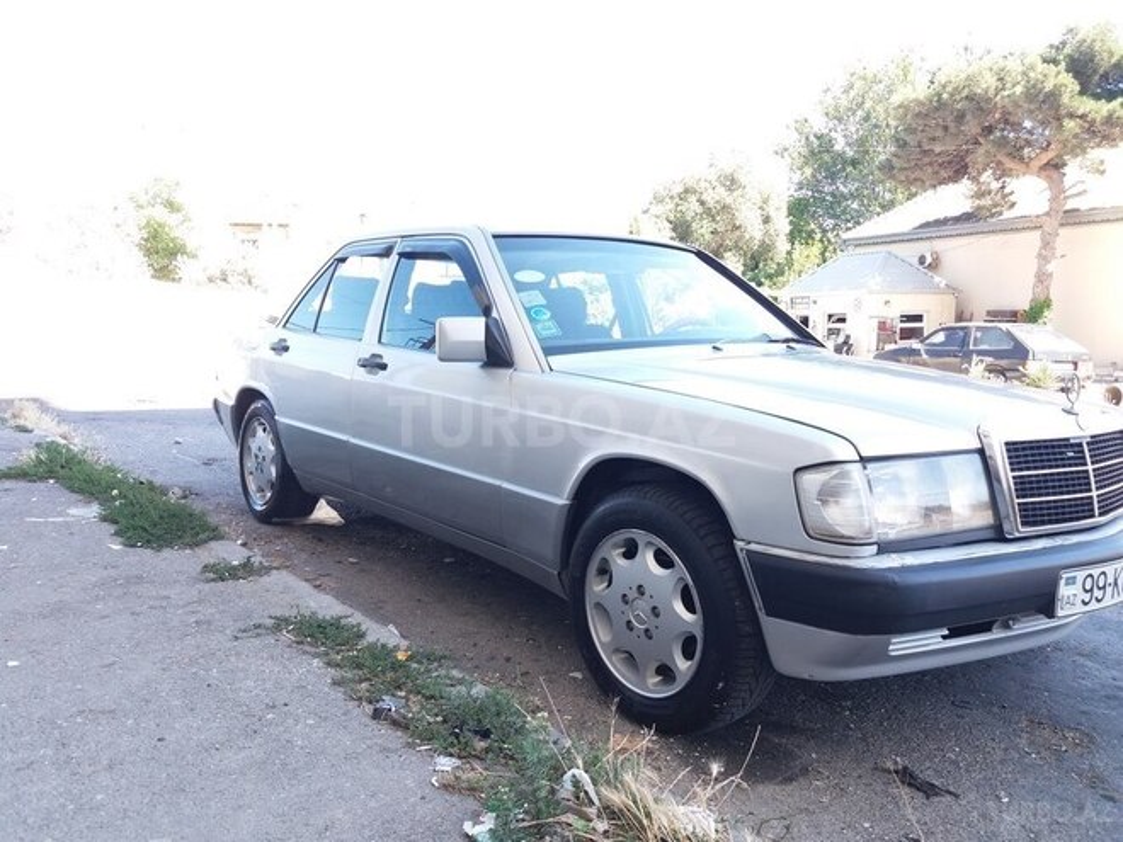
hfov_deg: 63.4
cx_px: 562
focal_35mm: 28
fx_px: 908
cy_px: 421
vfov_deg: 49.7
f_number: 1.9
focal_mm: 3.7
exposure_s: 1/129
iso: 64
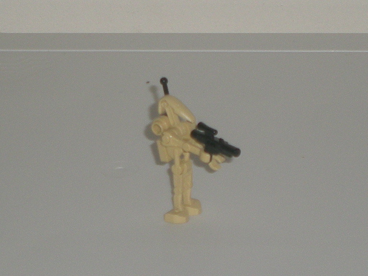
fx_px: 787
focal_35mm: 74
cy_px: 138
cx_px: 184
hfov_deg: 26.3
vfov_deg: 19.9
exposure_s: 1/120
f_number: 4.6
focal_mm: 12.3
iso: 50
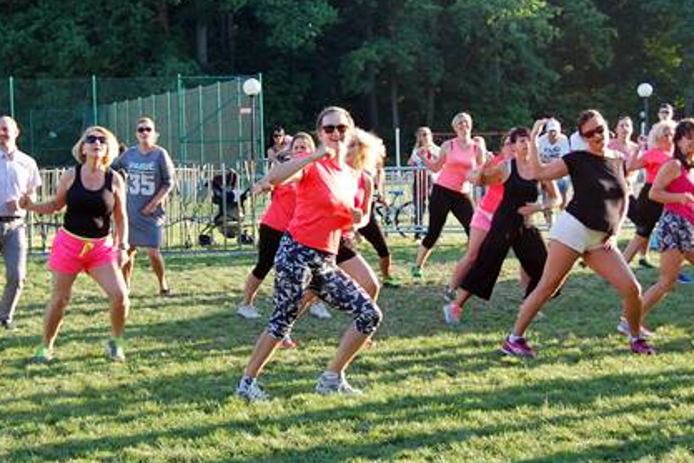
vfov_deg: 19.7
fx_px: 1330
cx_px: 238
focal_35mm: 69
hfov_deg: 29.1
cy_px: 216
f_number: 6.3
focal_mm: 32
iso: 200
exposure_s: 1/160
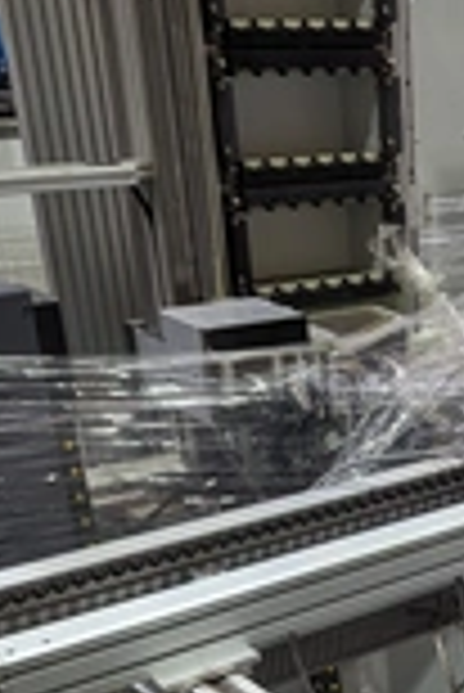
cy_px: 810
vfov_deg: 27.6
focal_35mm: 65
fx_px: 1254
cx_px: 570
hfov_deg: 19.6
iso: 389
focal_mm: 6.81
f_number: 1.85
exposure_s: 1/115
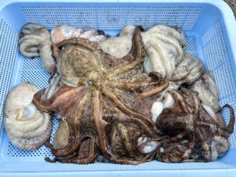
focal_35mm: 26
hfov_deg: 67.3
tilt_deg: -70.8
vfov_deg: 53.1
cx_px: 118
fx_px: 177
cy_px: 88
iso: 50
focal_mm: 5.96
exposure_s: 1/739
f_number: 1.6
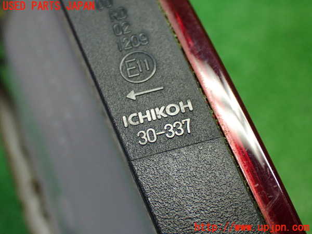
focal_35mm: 50
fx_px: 451
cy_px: 117
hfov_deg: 38.2
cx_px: 156
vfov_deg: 29.1
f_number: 3.2
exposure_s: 1/100
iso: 800
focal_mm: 9.01
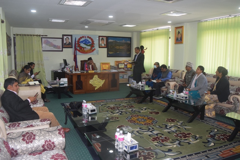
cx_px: 120
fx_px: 200
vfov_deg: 43.6
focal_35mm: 30
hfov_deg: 61.9
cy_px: 80
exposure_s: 1/100
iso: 800
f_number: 5
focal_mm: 20
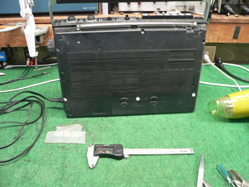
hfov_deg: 51.4
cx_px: 124
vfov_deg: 39.7
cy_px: 94
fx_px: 259
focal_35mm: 36
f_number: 2.8
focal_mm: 6
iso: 200
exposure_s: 1/6
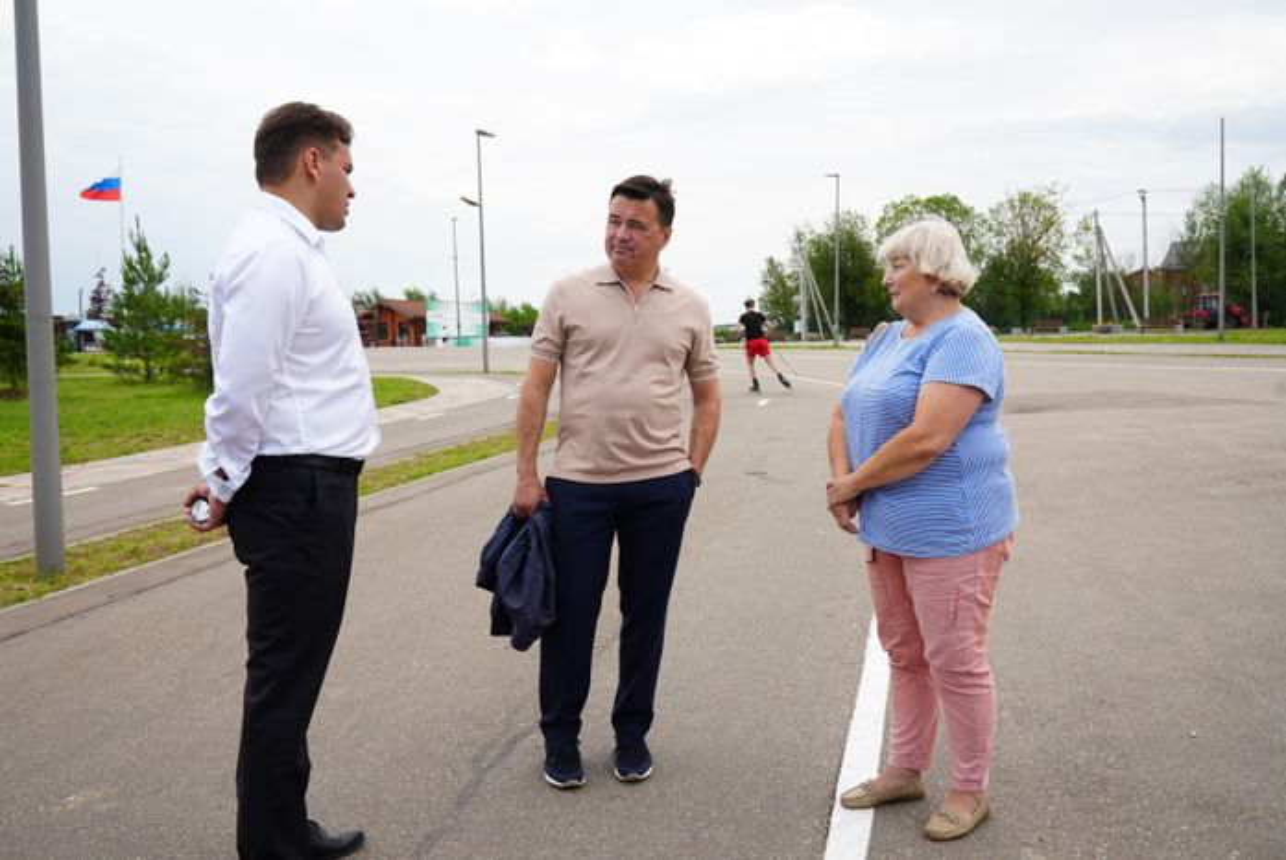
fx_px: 1108
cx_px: 643
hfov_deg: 60.2
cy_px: 430
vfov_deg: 42.4
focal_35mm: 31
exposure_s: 1/1000
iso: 500
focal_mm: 31
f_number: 6.3
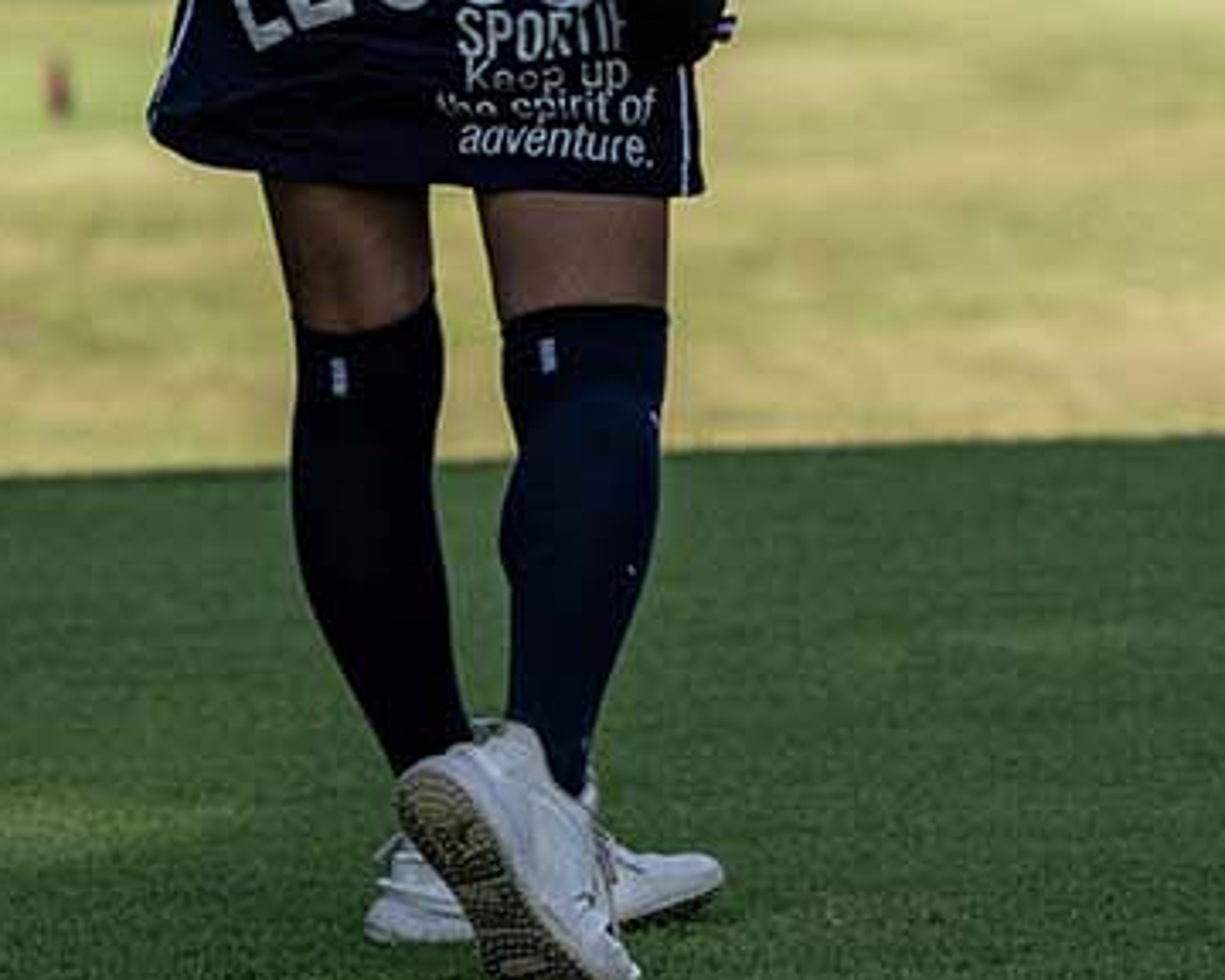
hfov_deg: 4.3
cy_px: -796
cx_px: 963
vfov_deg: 3.4
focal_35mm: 451
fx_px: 16351
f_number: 4
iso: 450
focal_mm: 120
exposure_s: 1/5000
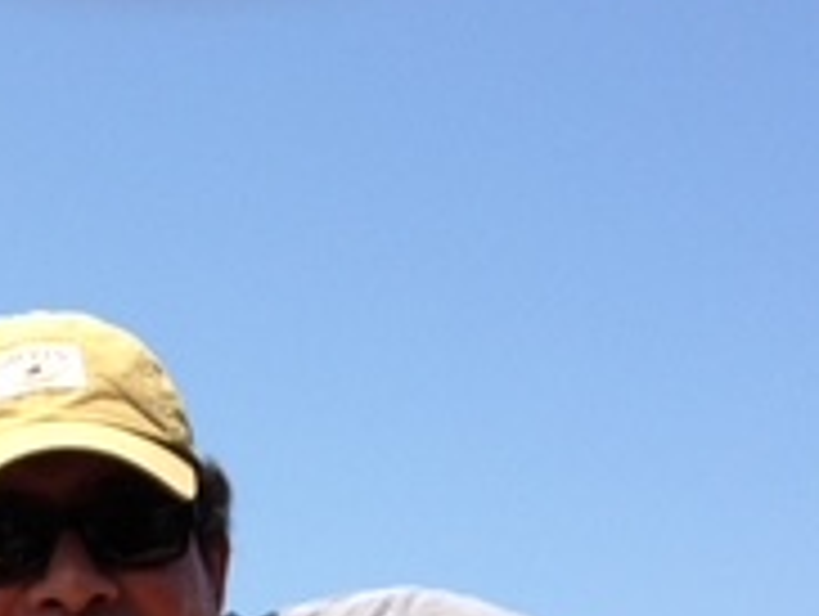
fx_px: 2914
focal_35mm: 123
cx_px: 122
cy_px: 1021
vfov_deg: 11.4
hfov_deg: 15.8
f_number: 2.4
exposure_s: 1/1493
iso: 64
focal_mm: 4.28
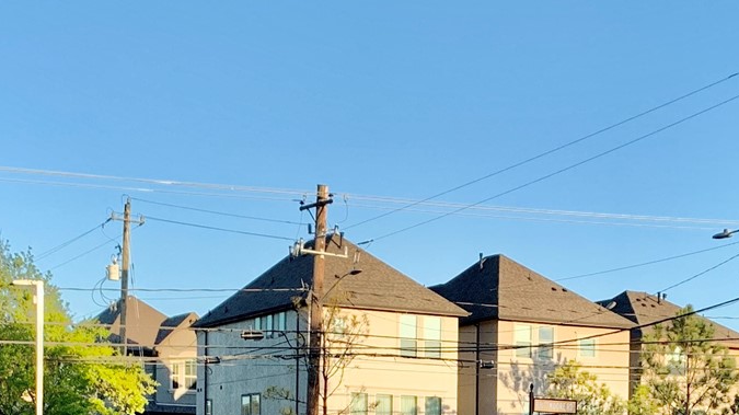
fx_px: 1684
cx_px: 499
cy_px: 543
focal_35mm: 86
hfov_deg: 24.6
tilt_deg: -1.7
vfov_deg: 13.5
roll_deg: -1.9
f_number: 1.8
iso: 25
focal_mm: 4.25
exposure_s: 1/822
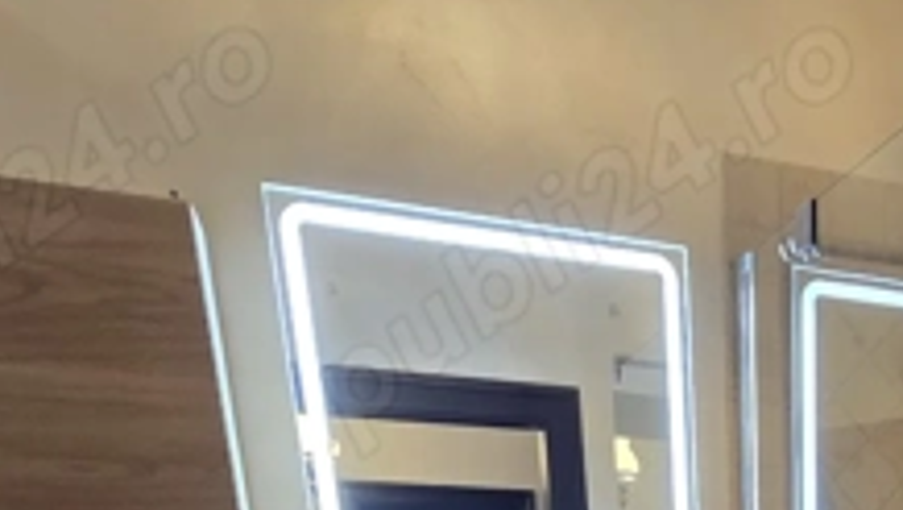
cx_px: 874
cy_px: 904
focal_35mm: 39
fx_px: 935
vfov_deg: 21.2
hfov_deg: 44.9
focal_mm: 2.2
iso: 160
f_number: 2.2
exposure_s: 1/50
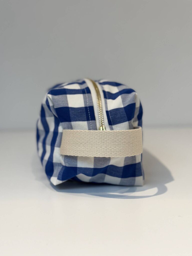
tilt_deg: -8.7
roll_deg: +0.5
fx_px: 355
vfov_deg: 39.7
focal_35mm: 48
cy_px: 128
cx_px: 96
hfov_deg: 30.3
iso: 50
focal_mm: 6.76
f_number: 1.78
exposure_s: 1/100
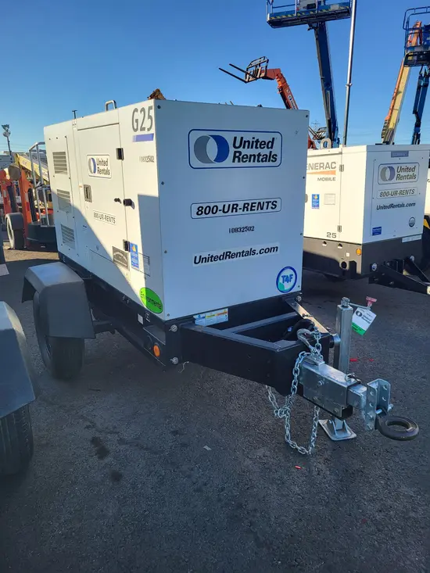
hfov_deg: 53.1
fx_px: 431
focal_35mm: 26
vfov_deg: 67.3
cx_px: 215
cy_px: 286
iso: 40
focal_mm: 5.4
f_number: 1.8
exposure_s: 1/1212
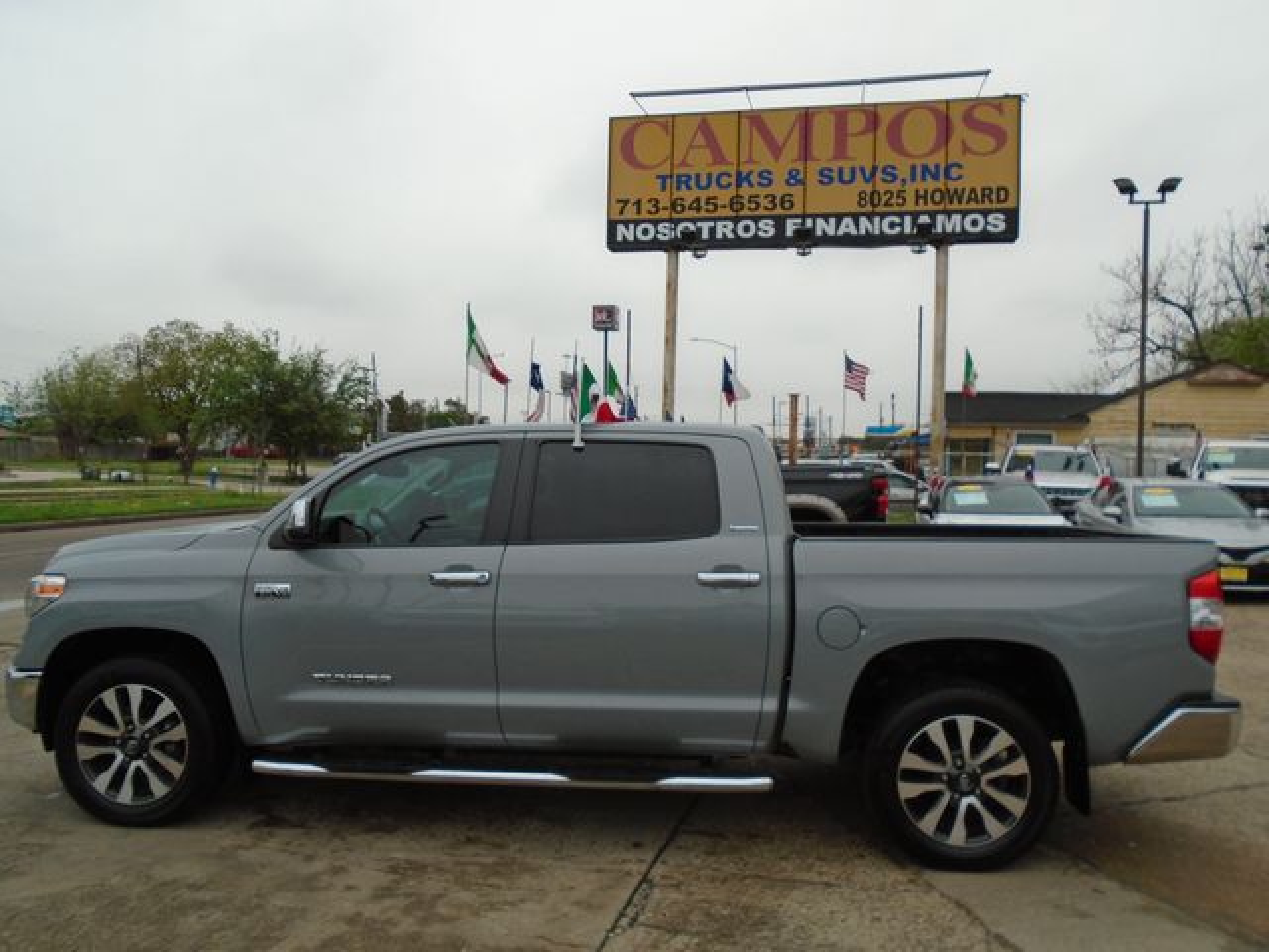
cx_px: 634
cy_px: 476
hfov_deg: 67.3
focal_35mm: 26
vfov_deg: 53.1
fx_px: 953
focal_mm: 4.6
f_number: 3.2
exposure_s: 1/400
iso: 100
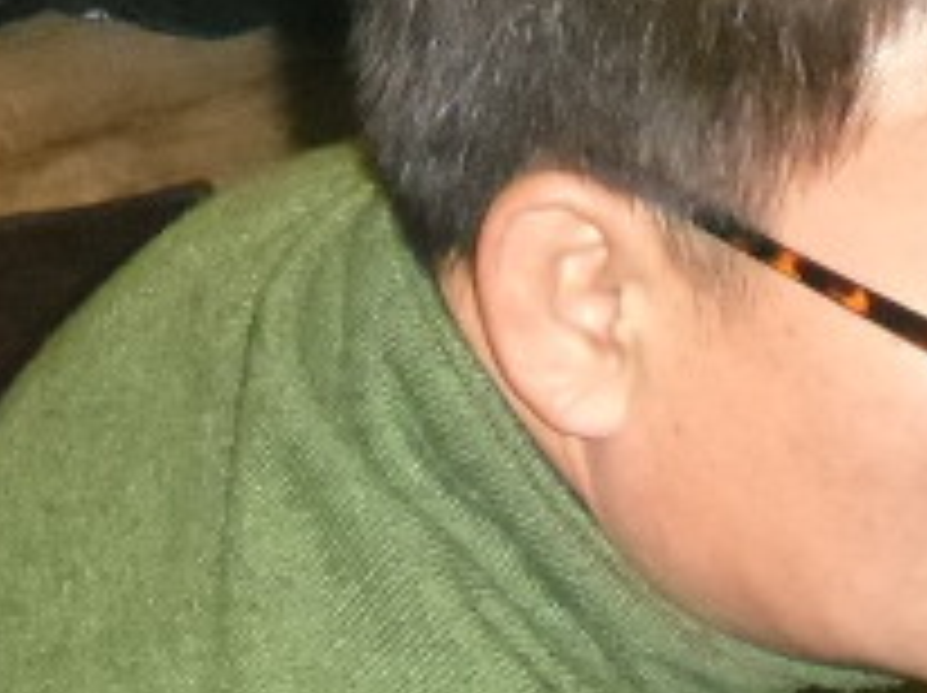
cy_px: -801
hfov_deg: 9.8
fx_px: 5403
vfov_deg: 7.0
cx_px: 718
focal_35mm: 202
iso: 400
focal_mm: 7.8
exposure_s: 1/45
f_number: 4.5
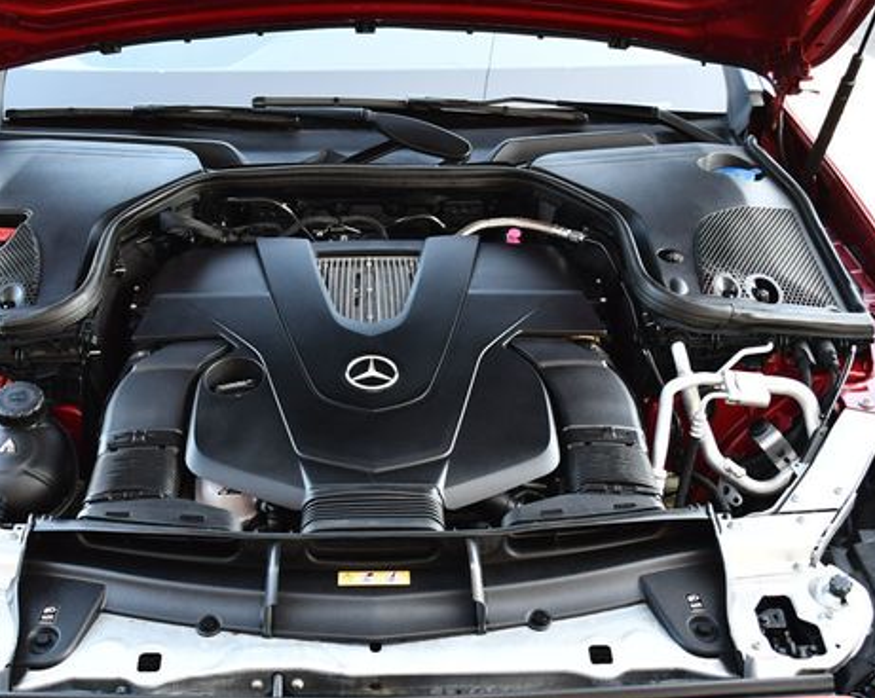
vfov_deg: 32.0
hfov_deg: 39.5
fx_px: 1216
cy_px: 391
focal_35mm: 47
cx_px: 380
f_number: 3.5
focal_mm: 18
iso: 800
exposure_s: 1/250
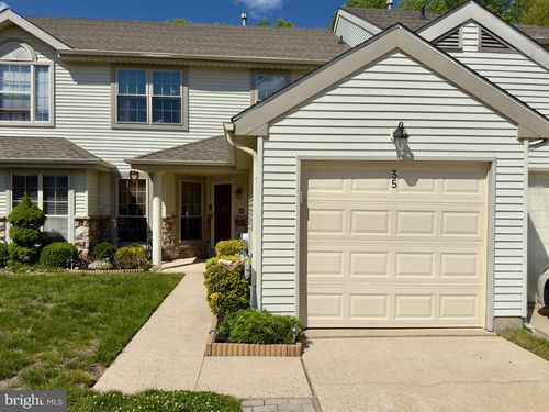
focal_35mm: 26
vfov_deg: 53.1
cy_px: 206
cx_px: 274
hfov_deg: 67.3
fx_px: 412
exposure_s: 1/15385
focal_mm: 6.76
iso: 100
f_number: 1.78
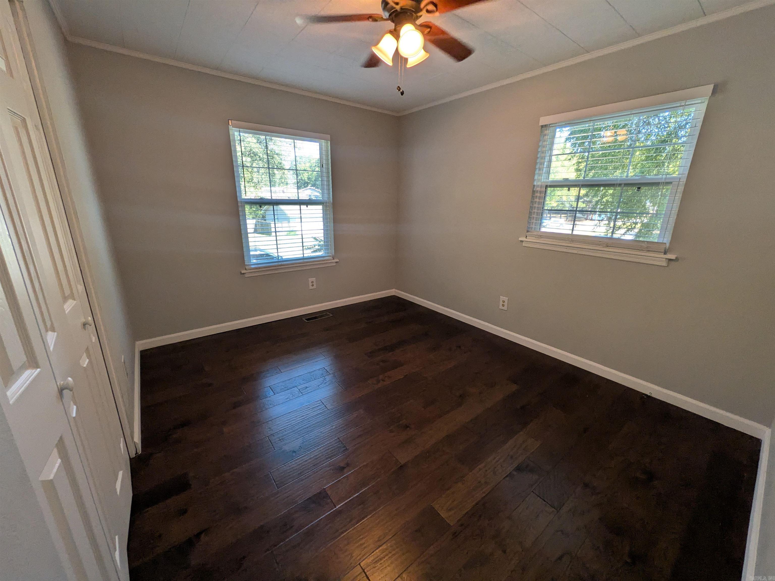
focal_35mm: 14
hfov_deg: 102.1
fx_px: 313
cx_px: 388
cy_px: 290
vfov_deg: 85.7
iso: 120
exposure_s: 1/120
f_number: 2.2
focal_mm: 1.85
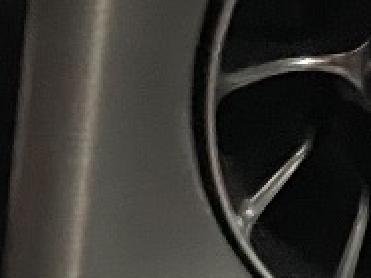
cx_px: -317
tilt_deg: -38.2
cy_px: 314
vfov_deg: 7.2
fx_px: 2186
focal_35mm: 204
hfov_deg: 9.2
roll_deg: -0.8
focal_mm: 4.2
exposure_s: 1/27
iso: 1000
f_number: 1.6
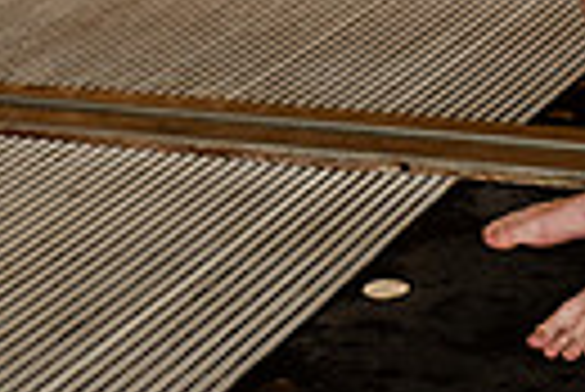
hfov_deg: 12.3
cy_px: -545
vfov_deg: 7.7
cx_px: 544
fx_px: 2700
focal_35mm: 166
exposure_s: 1/200
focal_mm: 48
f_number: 5
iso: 800
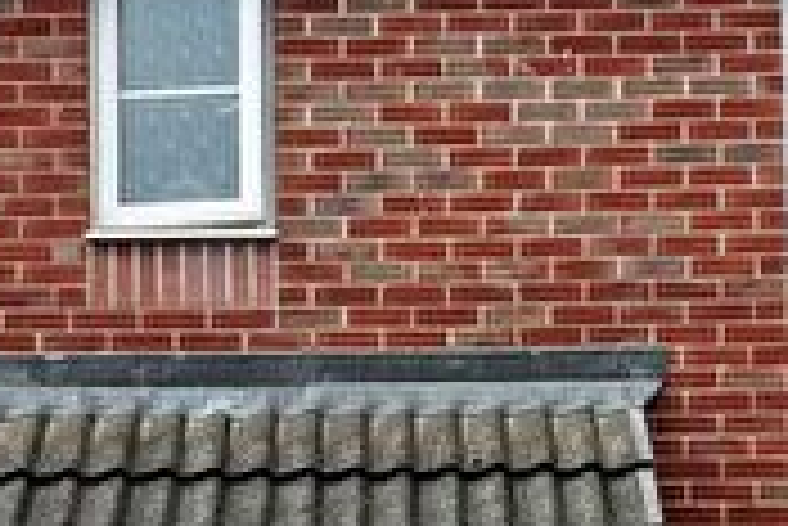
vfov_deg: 12.5
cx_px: 428
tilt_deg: +3.6
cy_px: 573
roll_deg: +0.2
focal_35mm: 108
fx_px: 2366
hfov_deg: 18.9
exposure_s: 1/1361
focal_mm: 5.7
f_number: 1.5
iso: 50
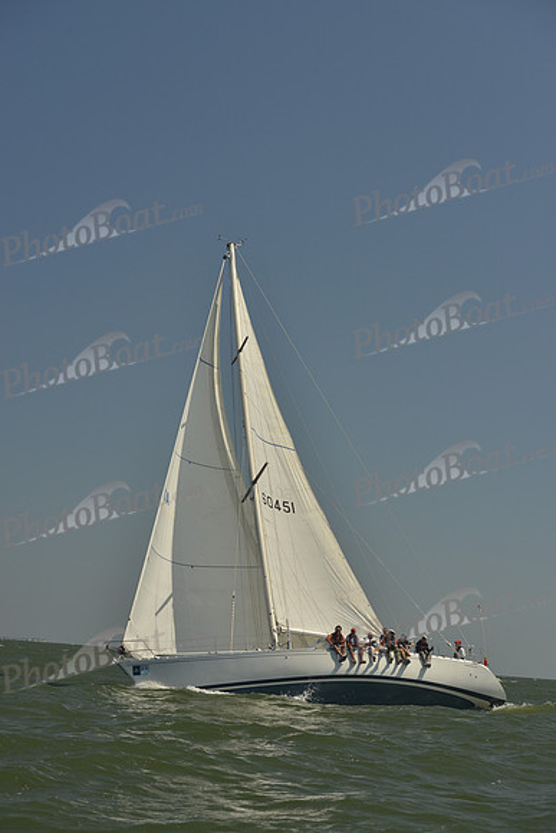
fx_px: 1736
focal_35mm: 75
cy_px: 416
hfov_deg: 18.2
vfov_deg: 27.0
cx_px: 278
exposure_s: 1/1000
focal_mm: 75
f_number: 9
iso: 280
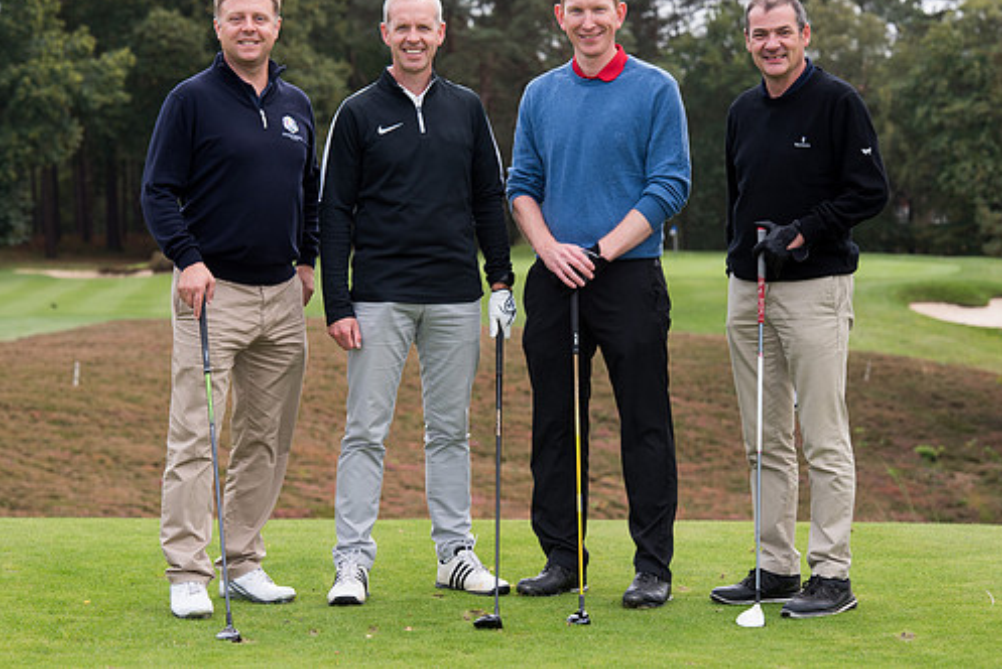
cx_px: 500
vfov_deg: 9.8
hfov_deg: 14.6
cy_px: 281
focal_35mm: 140
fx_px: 3899
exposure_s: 1/250
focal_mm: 120
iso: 400
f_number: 7.1
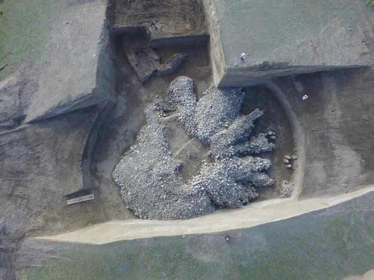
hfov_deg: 81.7
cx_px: 187
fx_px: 216
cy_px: 140
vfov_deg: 66.0
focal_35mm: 20
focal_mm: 3.61
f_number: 2.8
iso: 100
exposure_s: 1/173
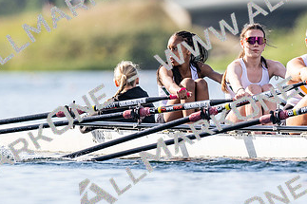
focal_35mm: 1077
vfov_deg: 1.3
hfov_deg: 1.9
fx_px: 9179
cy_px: 74
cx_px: 272
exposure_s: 1/2500
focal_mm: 600
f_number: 5.6
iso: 720
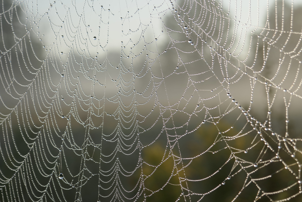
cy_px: 101
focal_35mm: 88
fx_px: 738
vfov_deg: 15.5
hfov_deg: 23.1
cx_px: 151
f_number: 4.9
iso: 125
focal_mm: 31.9
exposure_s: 1/640
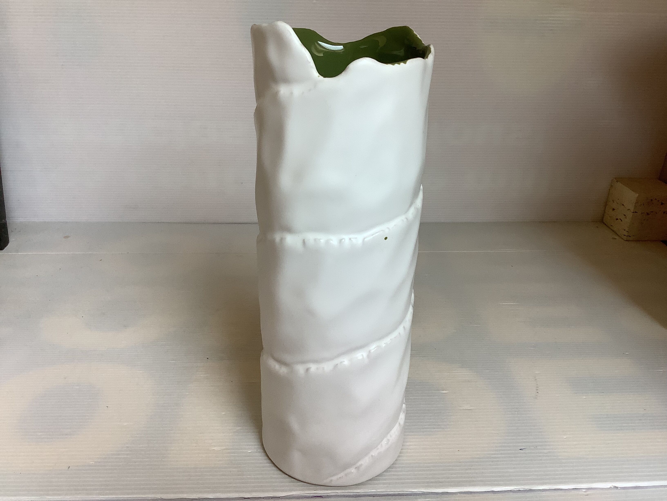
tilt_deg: -22.6
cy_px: 250
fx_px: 597
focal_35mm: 31
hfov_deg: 58.4
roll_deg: -0.2
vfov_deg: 45.4
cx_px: 334
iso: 50
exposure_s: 1/100
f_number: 2.4
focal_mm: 3.3
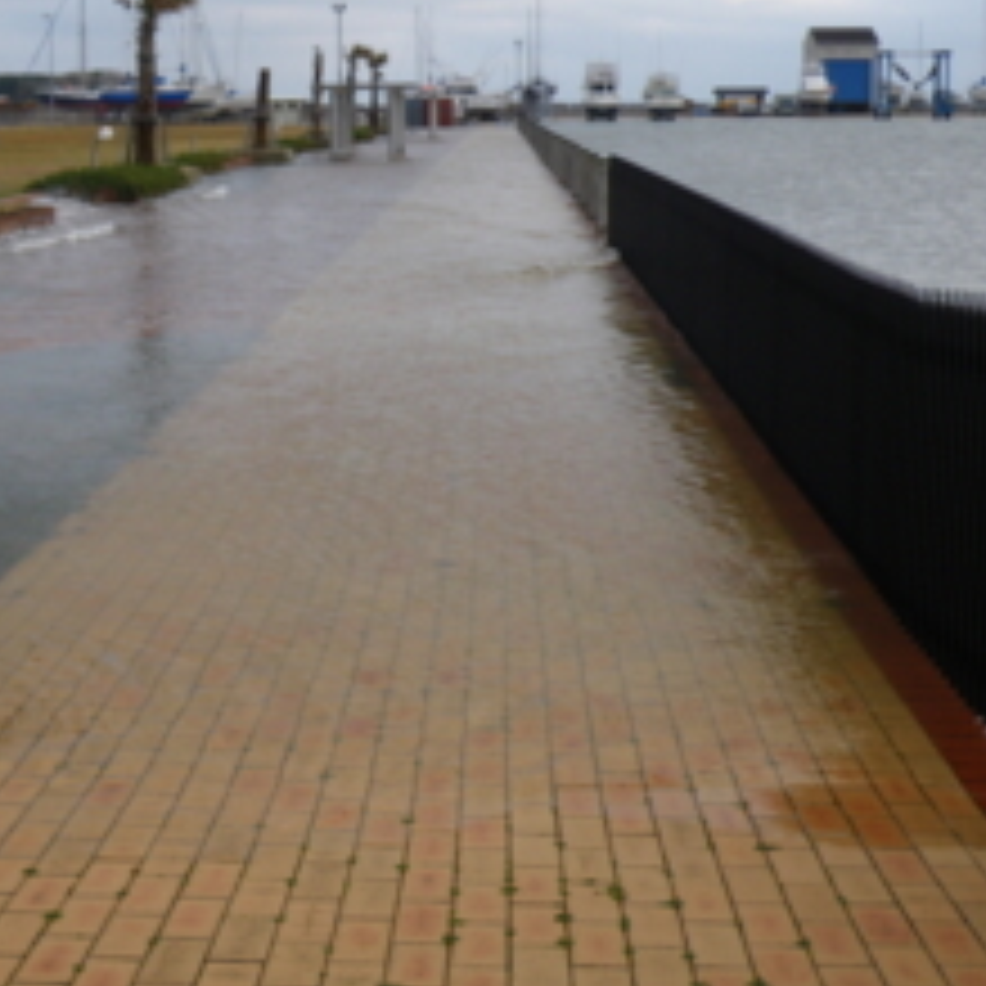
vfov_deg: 30.8
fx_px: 1772
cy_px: 324
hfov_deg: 30.9
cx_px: 342
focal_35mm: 55
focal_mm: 6.1
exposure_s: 1/100
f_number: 3.8
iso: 64
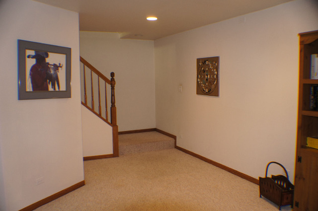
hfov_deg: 49.6
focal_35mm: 39
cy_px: 106
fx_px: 344
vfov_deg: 34.1
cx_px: 159
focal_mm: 26
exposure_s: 1/60
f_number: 4
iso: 800
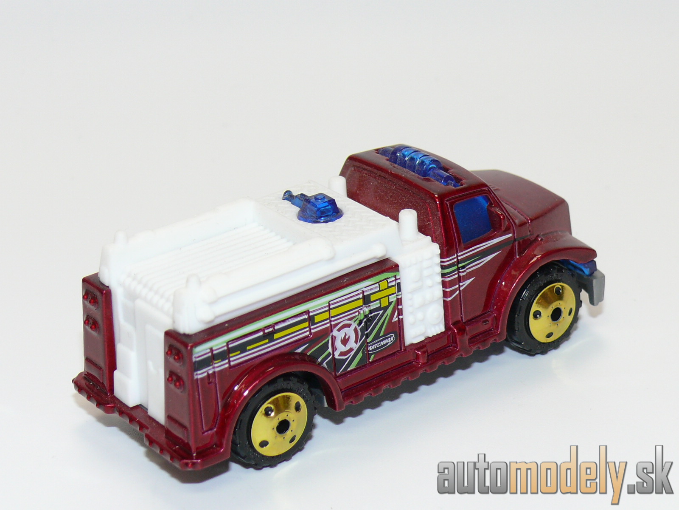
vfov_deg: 14.5
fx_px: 2001
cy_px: 255
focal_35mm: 102
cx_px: 340
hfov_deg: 19.3
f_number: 4
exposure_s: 1/30
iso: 100
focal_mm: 13.4
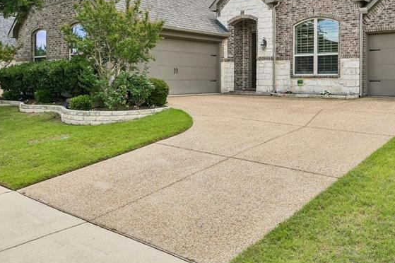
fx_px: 362
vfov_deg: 37.4
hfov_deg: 57.1
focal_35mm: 33
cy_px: 28
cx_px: 219
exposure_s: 1/500
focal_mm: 18
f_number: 9
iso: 250
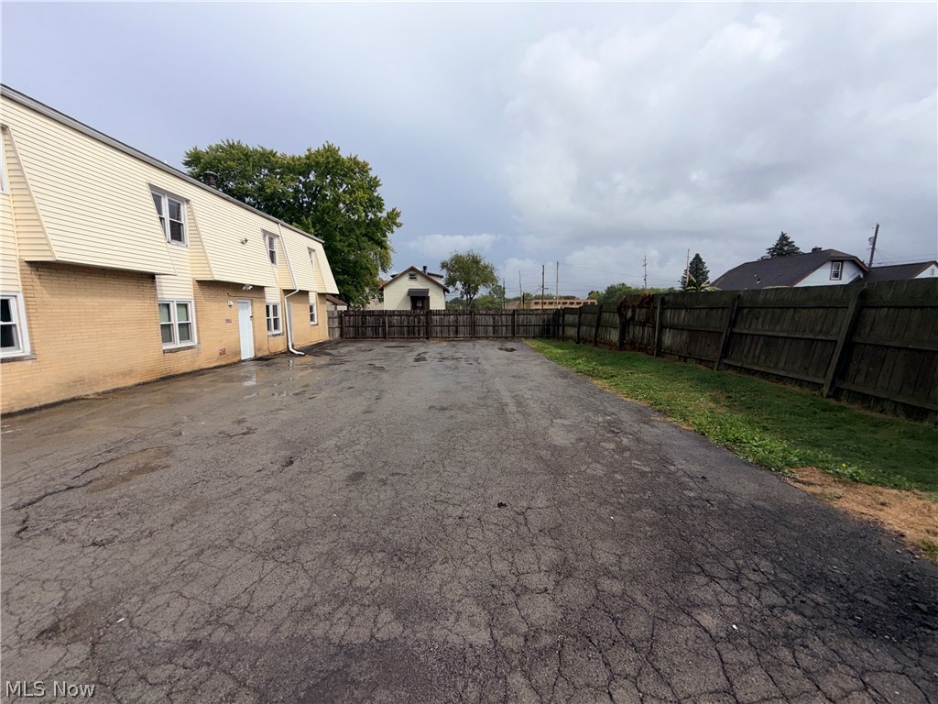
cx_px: 469
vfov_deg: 85.7
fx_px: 379
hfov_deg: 102.1
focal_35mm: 14
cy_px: 352
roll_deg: +0.1
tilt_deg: -6.9
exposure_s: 1/1698
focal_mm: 2.22
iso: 16
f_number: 2.2
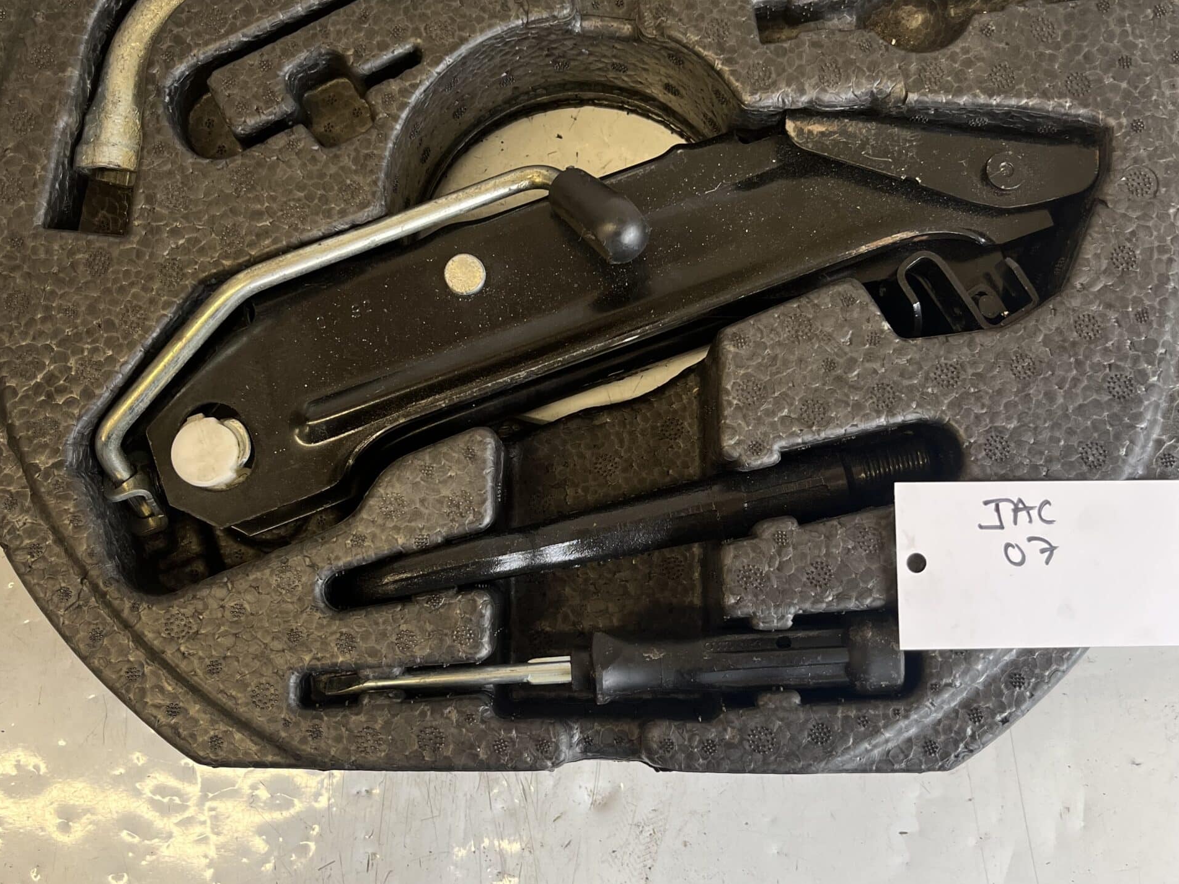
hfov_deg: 52.6
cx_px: 593
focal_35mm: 35
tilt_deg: -80.6
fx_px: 1192
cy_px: 396
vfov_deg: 40.6
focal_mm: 5.1
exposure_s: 1/100
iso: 125
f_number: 1.6
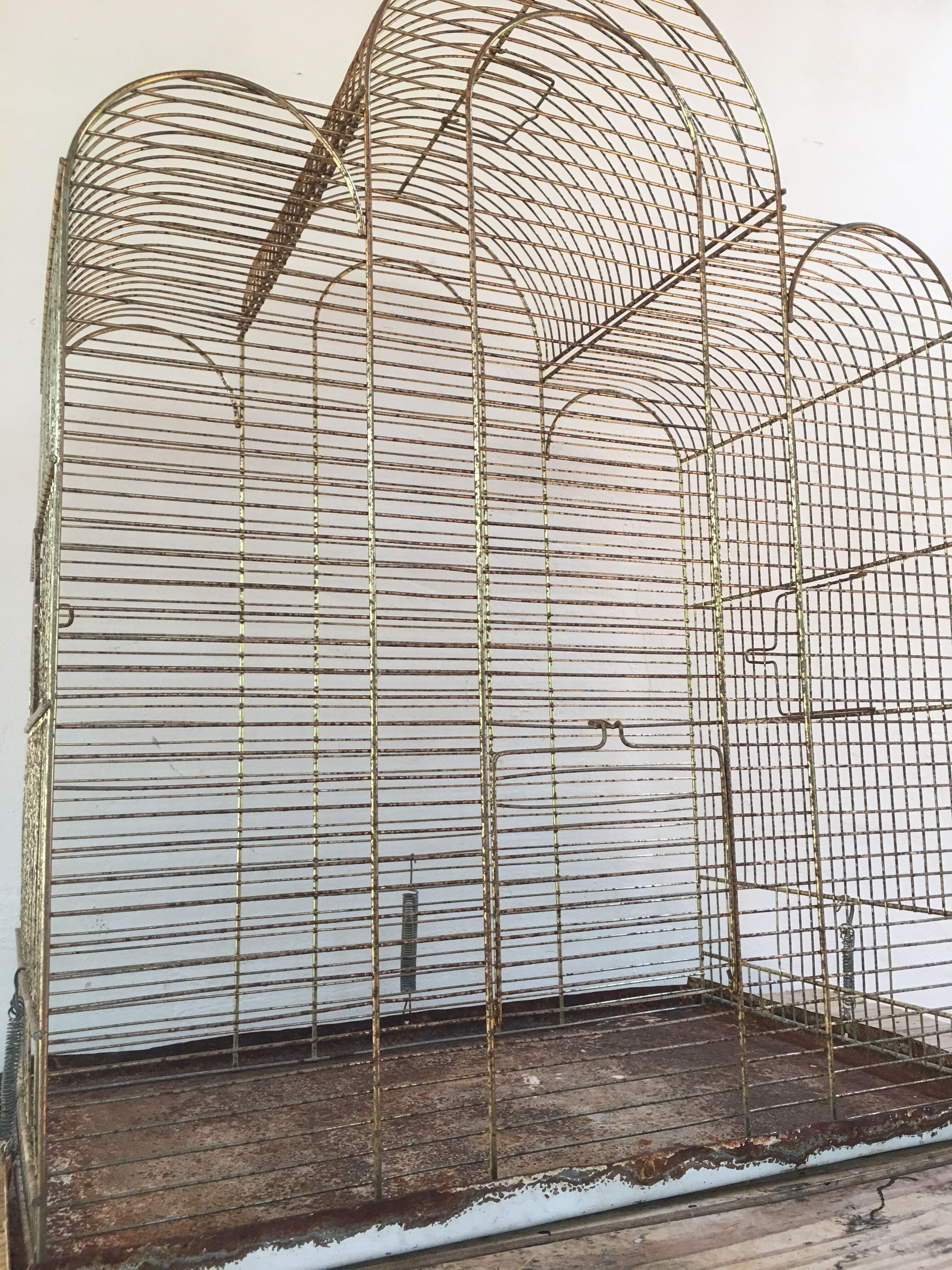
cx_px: 476
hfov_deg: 48.2
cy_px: 635
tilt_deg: +7.3
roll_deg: -0.7
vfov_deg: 61.7
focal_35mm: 29
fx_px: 1063
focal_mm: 4.15
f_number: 2.2
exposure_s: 1/33
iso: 50
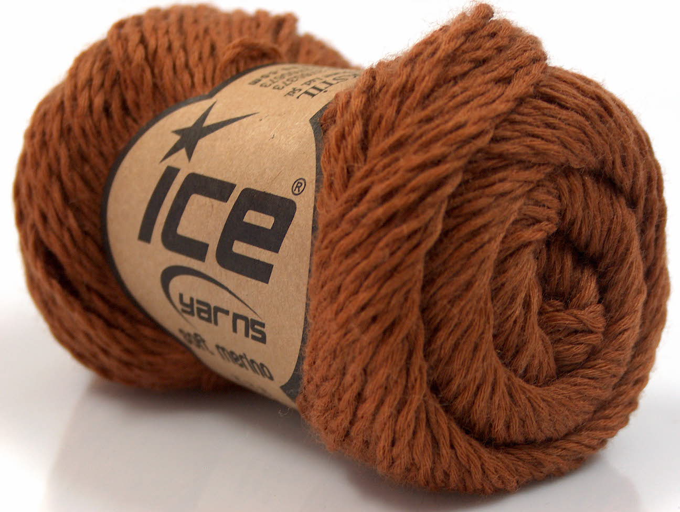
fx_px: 1653
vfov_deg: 17.6
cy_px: 256
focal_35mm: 84
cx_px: 340
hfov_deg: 23.3
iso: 100
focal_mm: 17.25
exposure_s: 1/5.73
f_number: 2.9
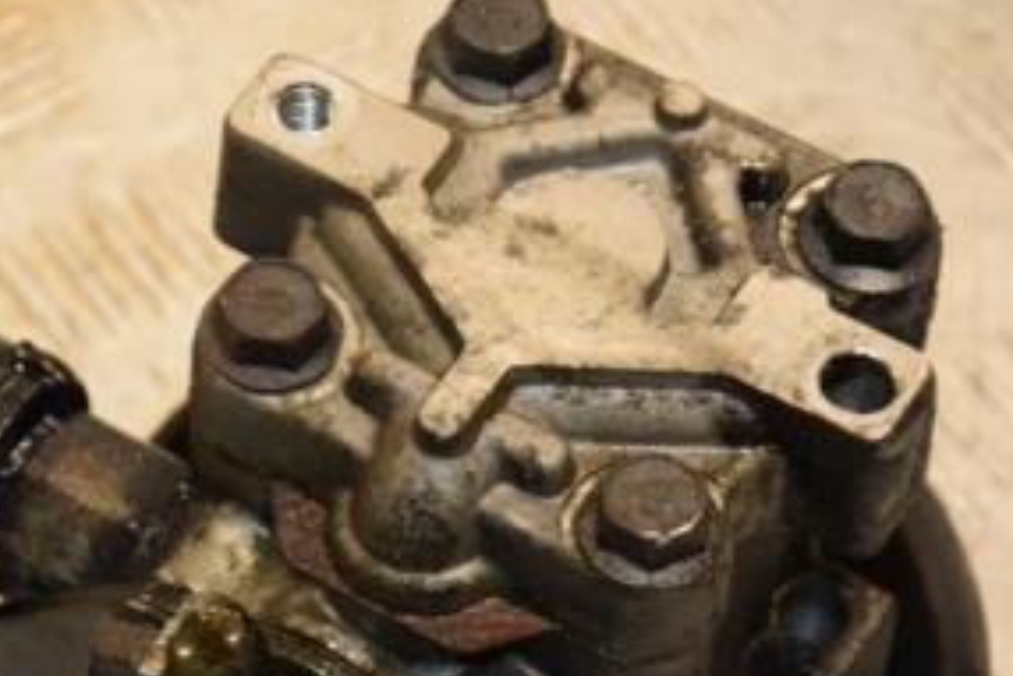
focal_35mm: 195
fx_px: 5490
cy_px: 584
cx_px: 358
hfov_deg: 10.5
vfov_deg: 7.0
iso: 800
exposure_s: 1/160
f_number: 5.3
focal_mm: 62
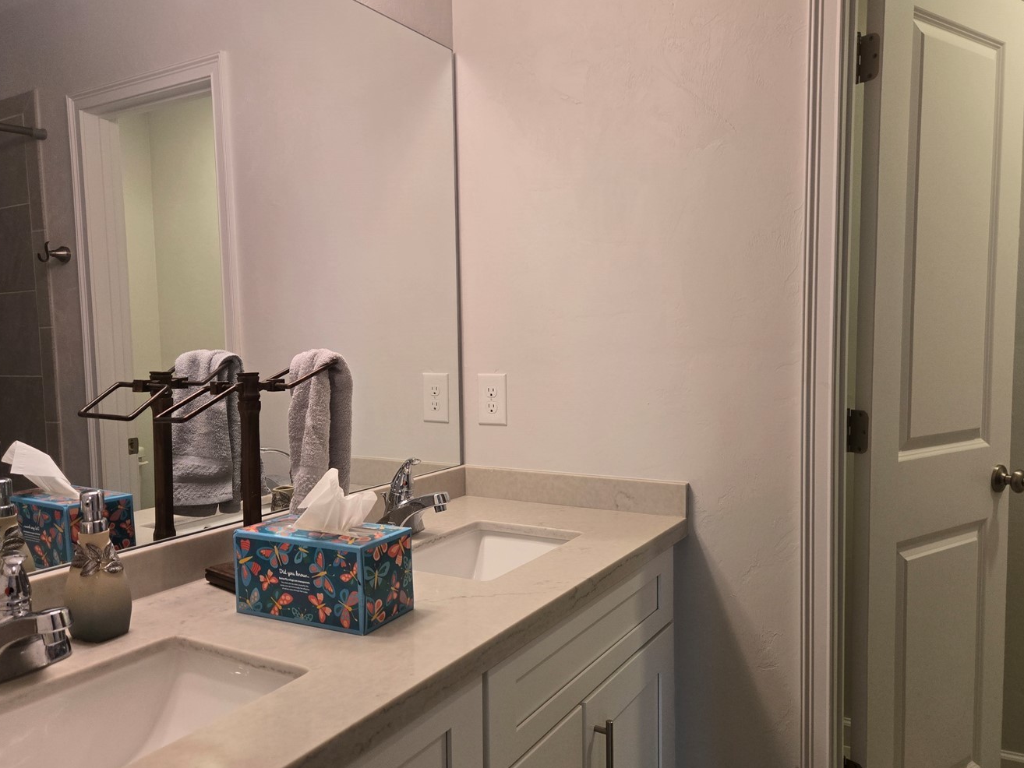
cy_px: 404
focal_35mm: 28
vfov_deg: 49.7
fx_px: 828
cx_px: 512
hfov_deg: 63.4
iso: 125
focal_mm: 5.4
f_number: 1.8
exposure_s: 1/120
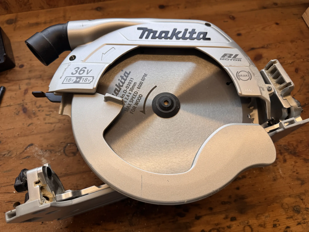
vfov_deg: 56.8
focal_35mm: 24
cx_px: 154
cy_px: 116
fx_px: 214
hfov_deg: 71.6
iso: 80
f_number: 1.78
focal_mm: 6.76
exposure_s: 1/404
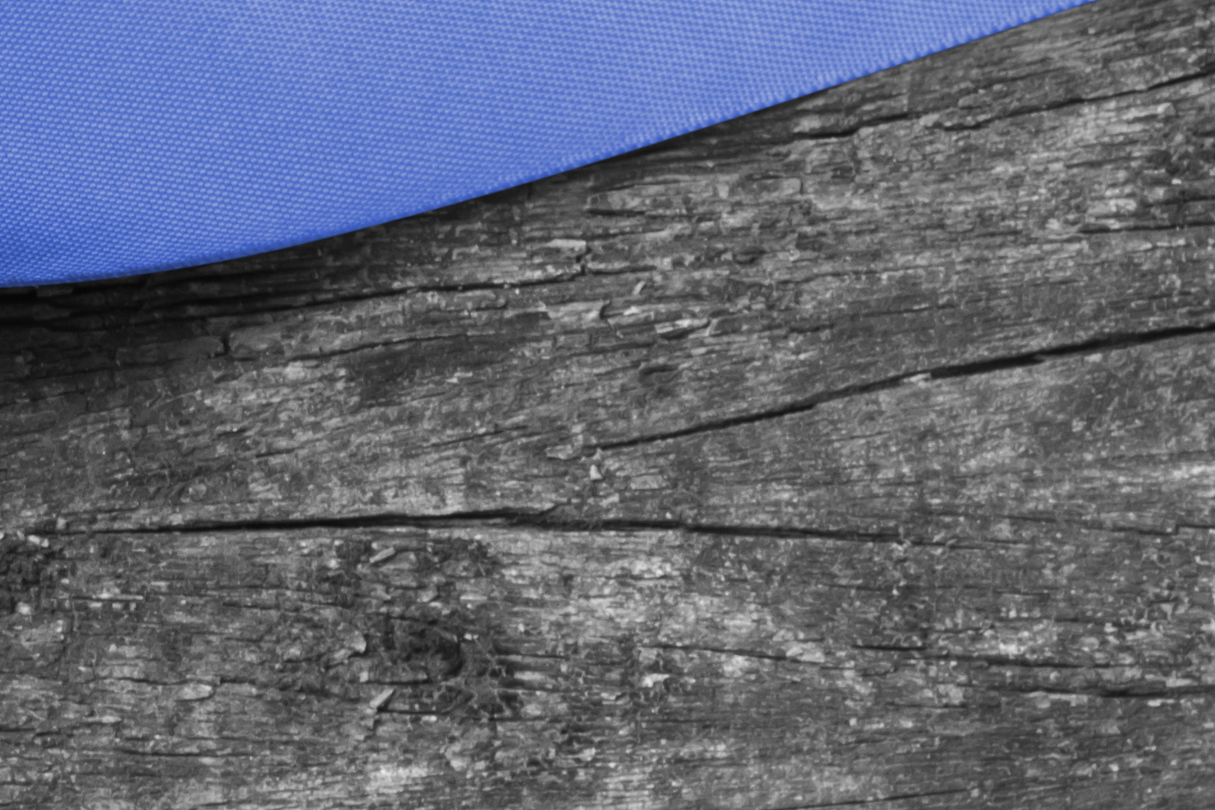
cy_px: -303
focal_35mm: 283
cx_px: -319
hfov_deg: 7.2
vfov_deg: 4.8
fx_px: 9551
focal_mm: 50
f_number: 11
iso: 100
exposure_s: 1/15
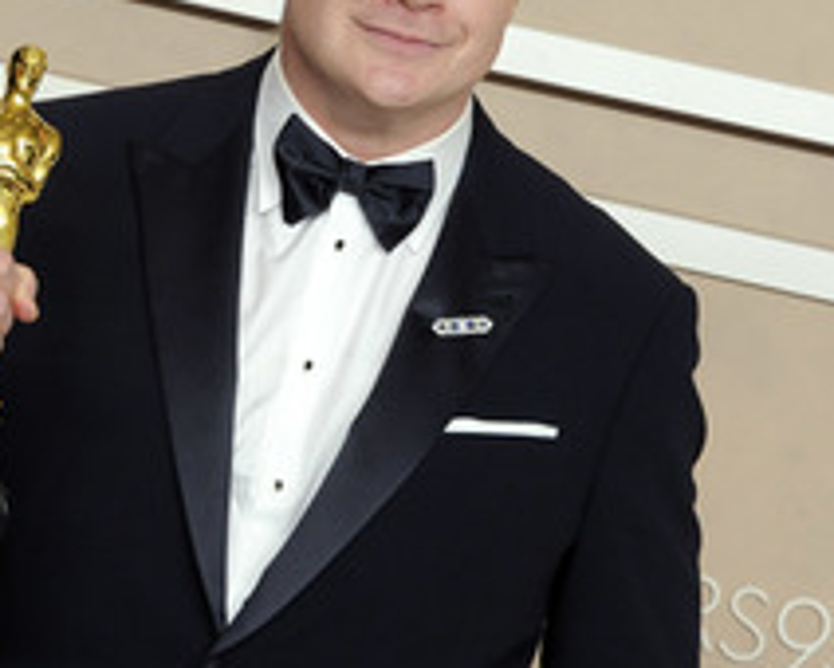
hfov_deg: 6.7
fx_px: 7140
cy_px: 255
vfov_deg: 5.4
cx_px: 338
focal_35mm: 289
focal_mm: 145
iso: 2000
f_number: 7.1
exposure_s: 1/200
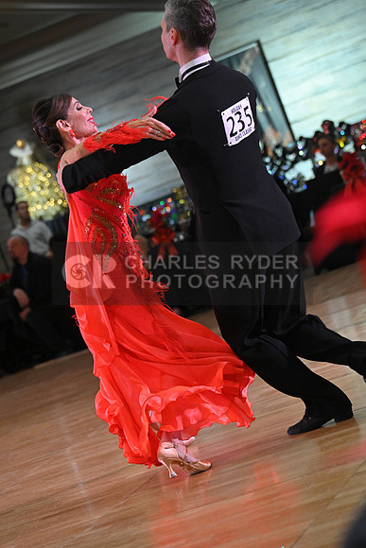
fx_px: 1829
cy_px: 274
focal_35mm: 120
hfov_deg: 11.4
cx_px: 183
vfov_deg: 17.1
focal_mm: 120
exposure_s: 1/400
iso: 3200
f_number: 5
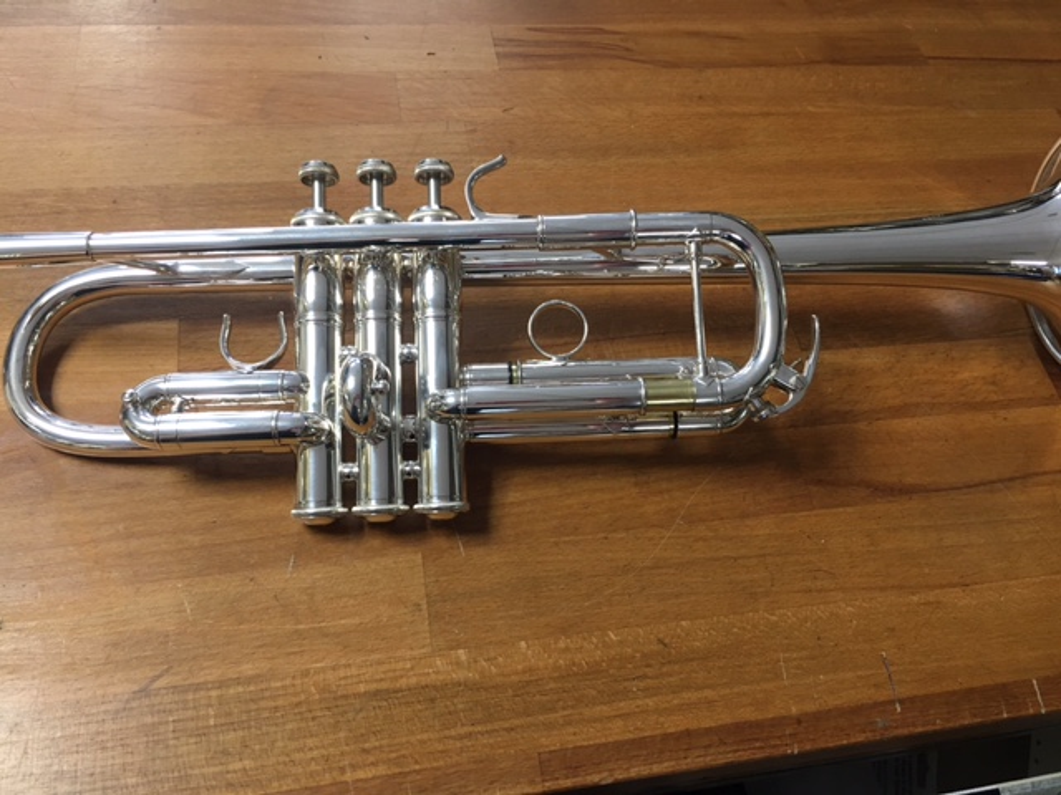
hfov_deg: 61.7
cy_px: 398
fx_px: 889
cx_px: 530
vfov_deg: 48.2
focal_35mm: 29
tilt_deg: -57.8
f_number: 2.2
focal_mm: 4.15
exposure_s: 1/33
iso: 125
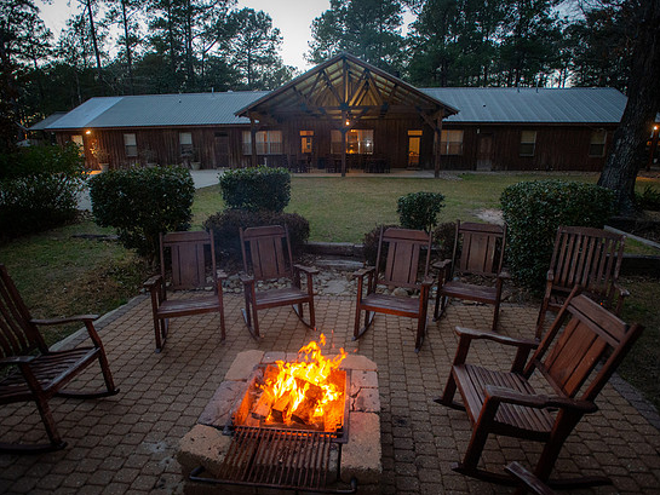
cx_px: 323
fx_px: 362
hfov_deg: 84.6
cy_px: 249
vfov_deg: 68.7
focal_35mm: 19
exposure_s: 1/200
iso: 4000
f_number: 4
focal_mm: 17
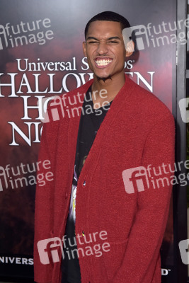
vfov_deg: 35.6
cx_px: 94
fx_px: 441
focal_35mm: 56
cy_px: 142
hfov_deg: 24.2
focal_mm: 56
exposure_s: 1/320
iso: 640
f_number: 6.3
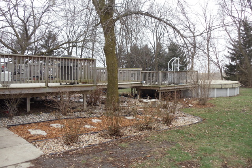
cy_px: 76
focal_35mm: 46
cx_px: 126
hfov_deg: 42.8
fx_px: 322
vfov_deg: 29.2
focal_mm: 6
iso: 200
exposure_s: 1/125
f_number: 3.5
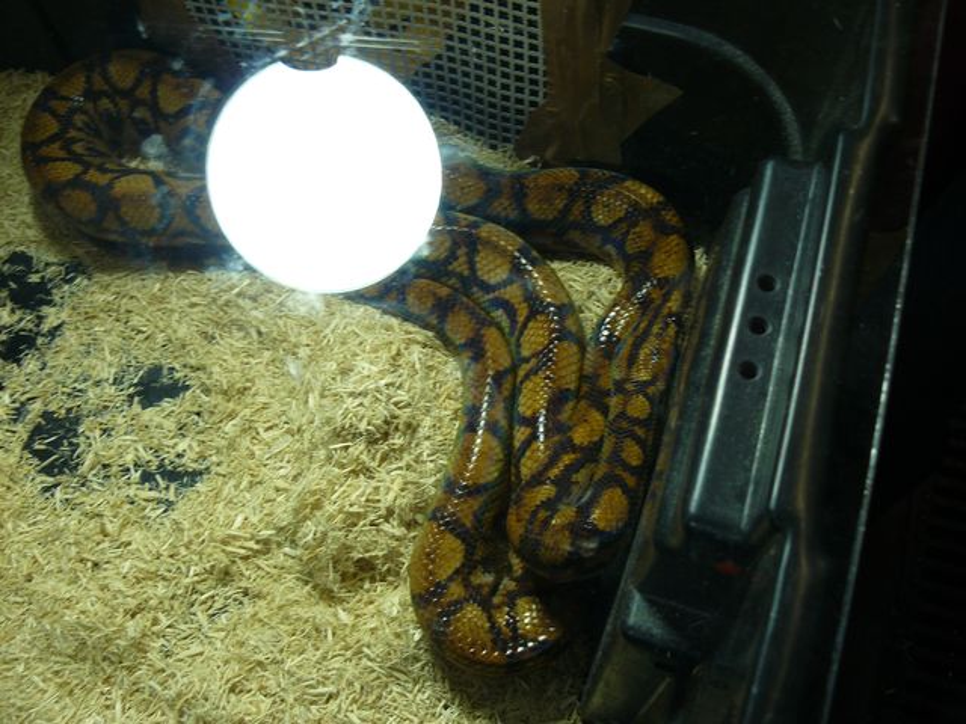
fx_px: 1005
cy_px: 362
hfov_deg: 51.4
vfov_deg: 39.7
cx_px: 483
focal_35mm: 36
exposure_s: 1/30
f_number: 2.8
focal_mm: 6
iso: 100
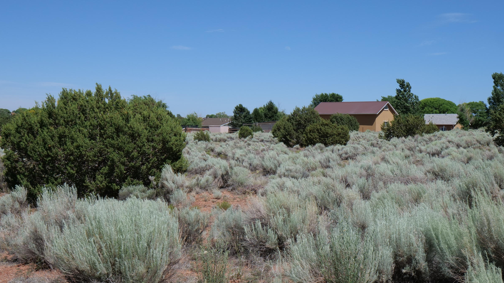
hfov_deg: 42.0
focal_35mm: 49
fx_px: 655
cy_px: 154
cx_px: 287
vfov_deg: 24.4
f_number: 9
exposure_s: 1/500
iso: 200
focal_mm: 18
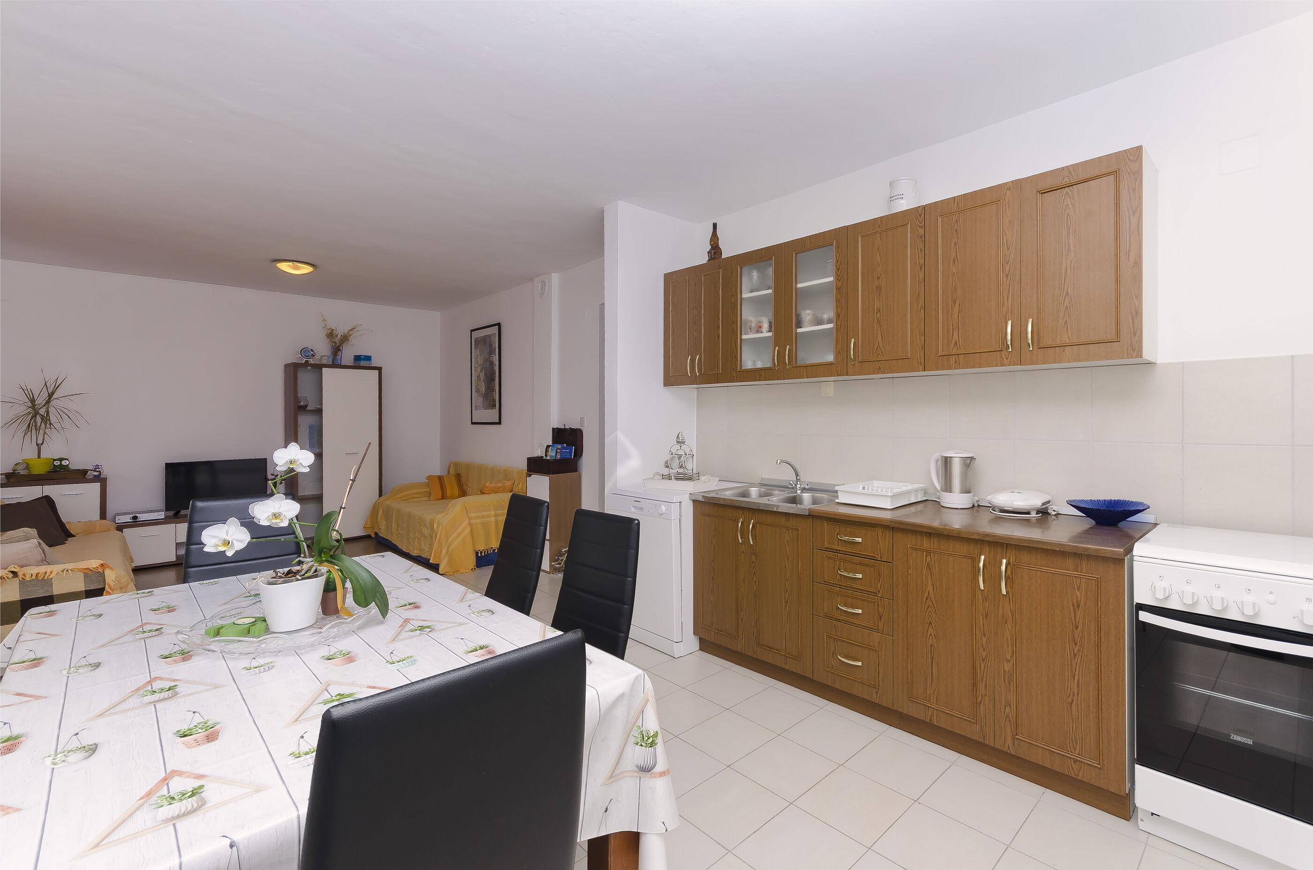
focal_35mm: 15
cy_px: 435
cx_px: 656
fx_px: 546
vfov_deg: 77.1
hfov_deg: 100.5
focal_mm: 10
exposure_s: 1/100
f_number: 8
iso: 250
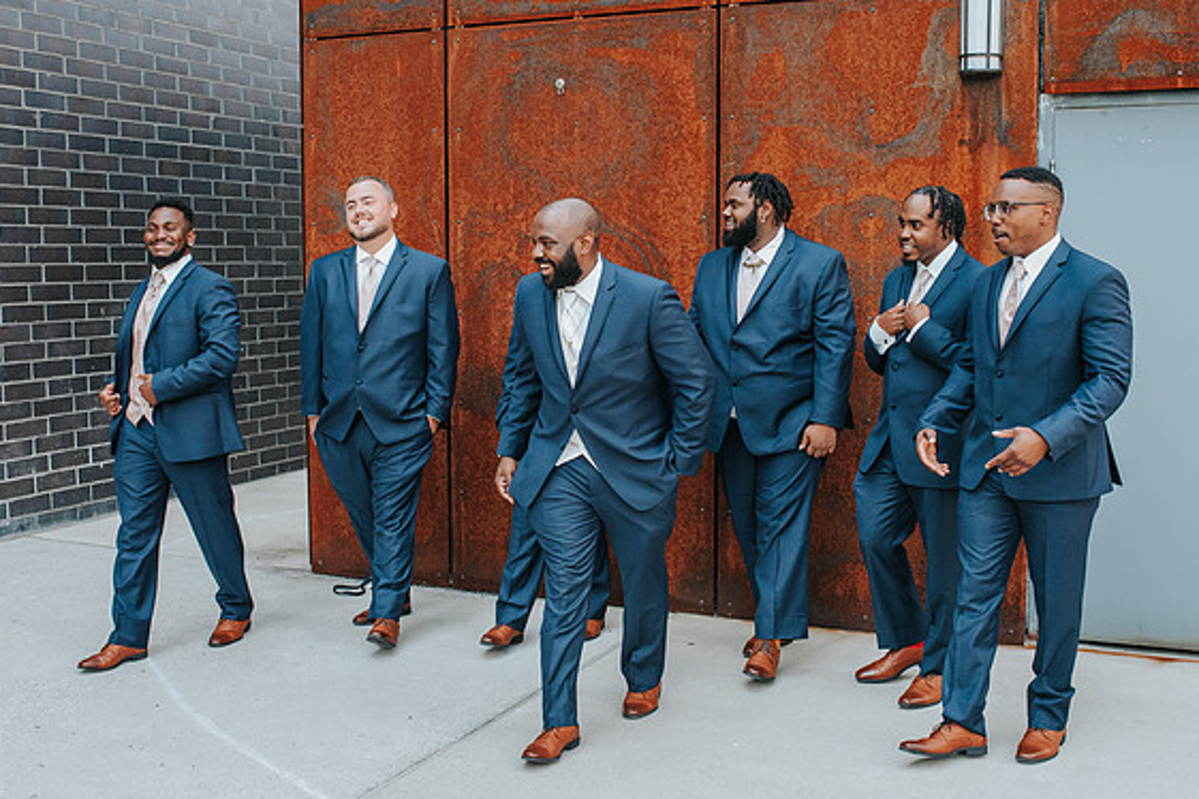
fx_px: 1432
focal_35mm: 43
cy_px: 374
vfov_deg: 31.2
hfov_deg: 45.4
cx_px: 589
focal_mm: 35
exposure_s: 1/2000
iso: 2800
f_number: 4
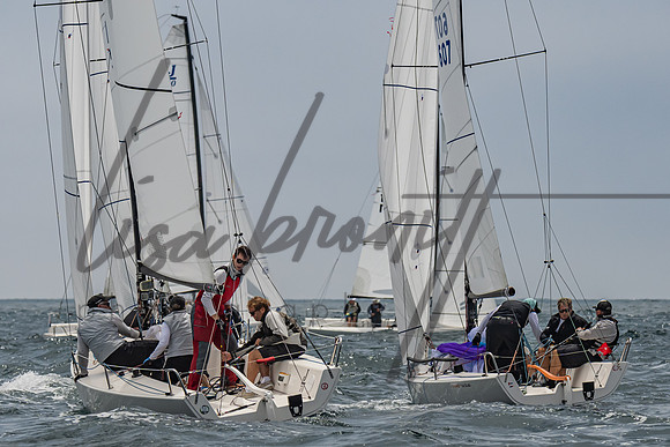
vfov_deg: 4.0
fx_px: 6334
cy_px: 251
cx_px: 230
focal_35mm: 340
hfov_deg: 6.1
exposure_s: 1/4000
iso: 400
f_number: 6.3
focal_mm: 195
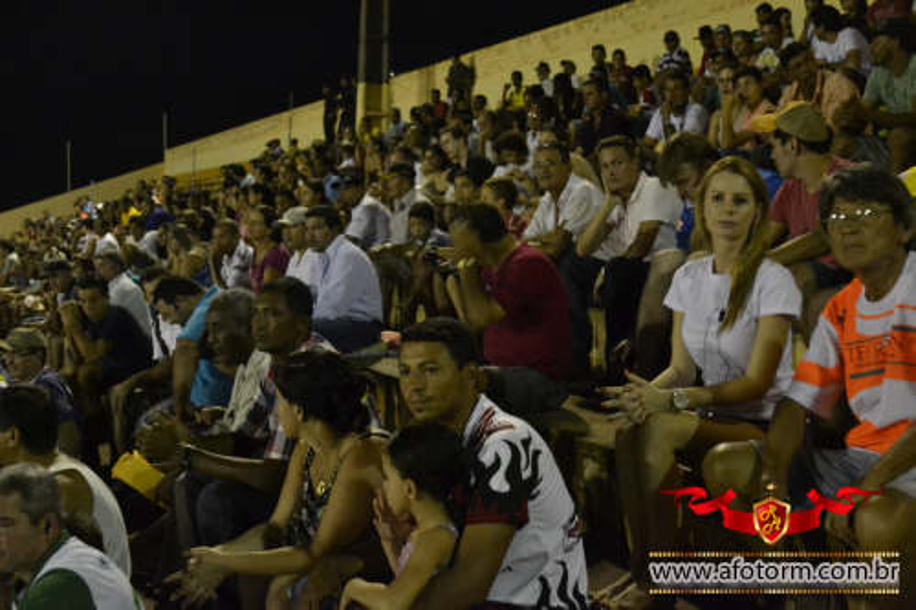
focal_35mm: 46
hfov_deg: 42.3
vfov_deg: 28.9
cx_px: 458
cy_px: 305
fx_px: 1183
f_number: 4.5
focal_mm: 31
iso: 3200
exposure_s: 1/30
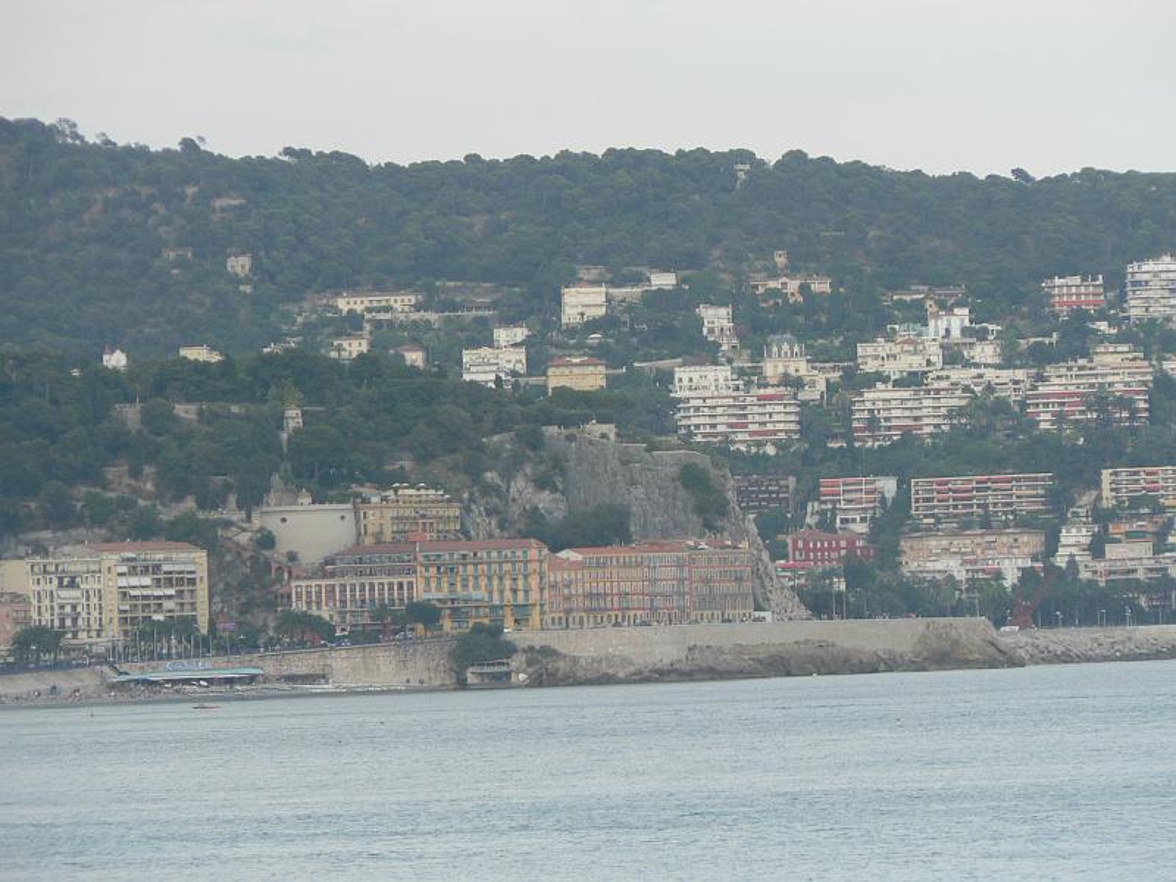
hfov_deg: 6.2
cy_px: 441
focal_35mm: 320
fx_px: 10871
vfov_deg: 4.6
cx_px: 588
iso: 80
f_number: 4
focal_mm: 53.3
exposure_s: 1/200
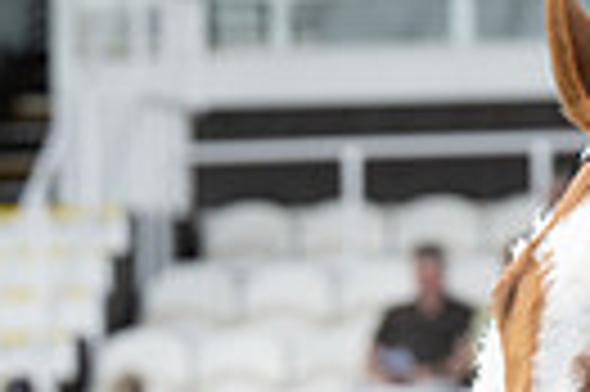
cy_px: 541
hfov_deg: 3.3
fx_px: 10017
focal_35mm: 612
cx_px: 1216
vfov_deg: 2.2
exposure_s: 1/800
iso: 400
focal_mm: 92
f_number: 4
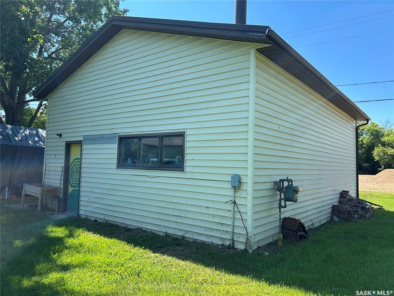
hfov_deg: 67.3
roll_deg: -1.1
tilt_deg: +4.1
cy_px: 148
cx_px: 197
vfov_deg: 53.1
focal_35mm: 26
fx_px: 296
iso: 50
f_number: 1.5
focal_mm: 5.7
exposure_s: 1/1377
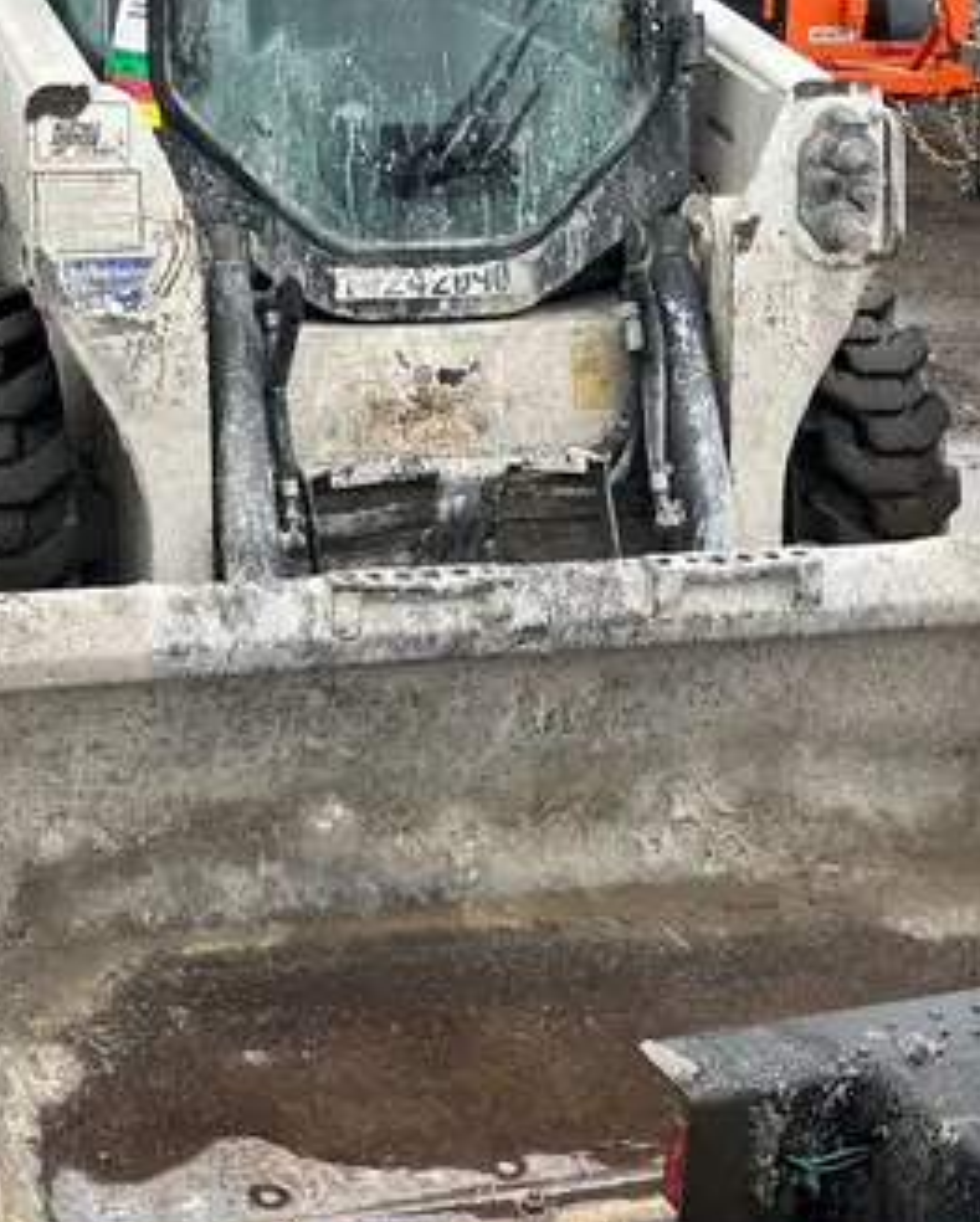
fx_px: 2208
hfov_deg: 24.7
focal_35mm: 61
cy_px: 494
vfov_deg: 30.9
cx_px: 224
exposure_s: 1/121
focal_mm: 3.99
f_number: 1.8
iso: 40
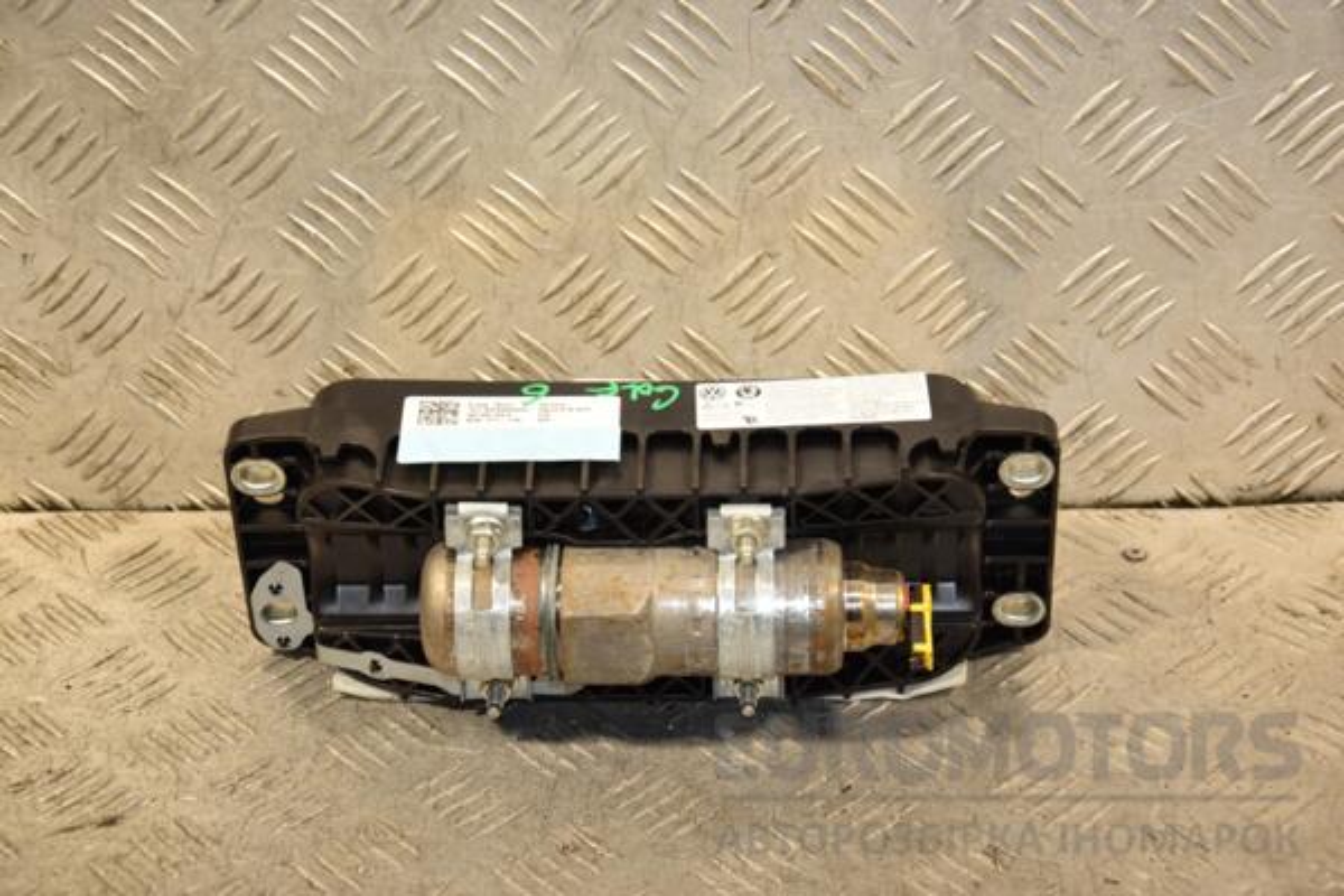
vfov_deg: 17.5
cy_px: 448
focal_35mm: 78
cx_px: 672
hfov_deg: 26.0
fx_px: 2912
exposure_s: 1/200
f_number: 5
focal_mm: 52
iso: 800
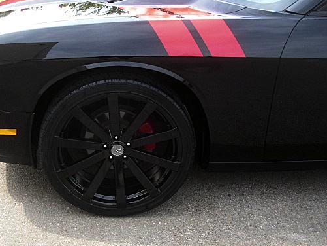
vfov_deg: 31.5
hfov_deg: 41.0
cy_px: 120
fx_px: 435
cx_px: 131
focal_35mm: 46
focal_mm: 6.3
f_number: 2.8
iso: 50
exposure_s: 1/160
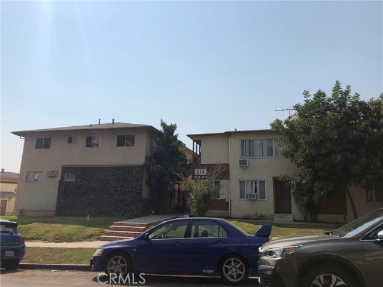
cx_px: 192
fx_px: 310
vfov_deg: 49.7
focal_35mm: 28
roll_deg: -1.4
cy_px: 144
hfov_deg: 63.4
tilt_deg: +10.7
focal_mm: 3.99
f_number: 1.8
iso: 25
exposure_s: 1/6944
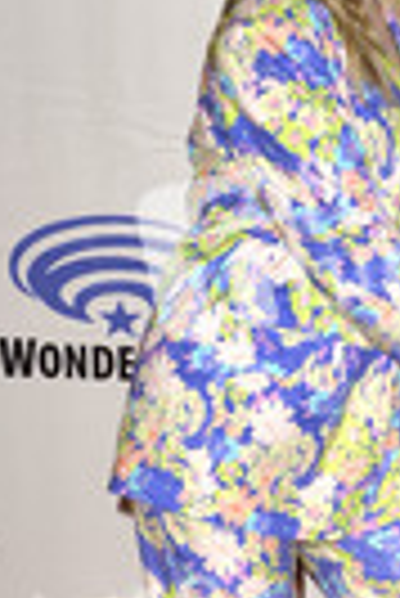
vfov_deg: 16.2
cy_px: 459
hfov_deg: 10.7
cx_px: 501
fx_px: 2094
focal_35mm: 126
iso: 250
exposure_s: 1/250
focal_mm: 42
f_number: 6.3
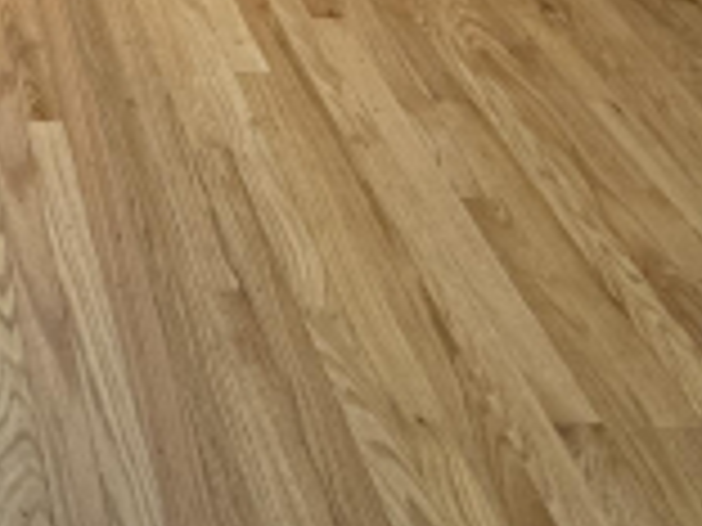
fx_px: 1217
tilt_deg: -20.3
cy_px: -382
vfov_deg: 19.3
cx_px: -137
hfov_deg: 28.2
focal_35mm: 60
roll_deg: -1.9
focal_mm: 2.22
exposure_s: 1/60
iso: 640
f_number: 2.2
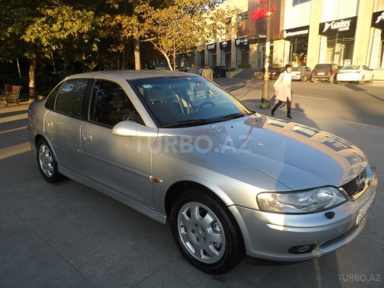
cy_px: 144
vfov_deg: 56.8
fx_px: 266
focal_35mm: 24
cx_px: 192
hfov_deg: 71.6
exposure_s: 1/250
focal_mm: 4
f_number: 3.2
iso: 80
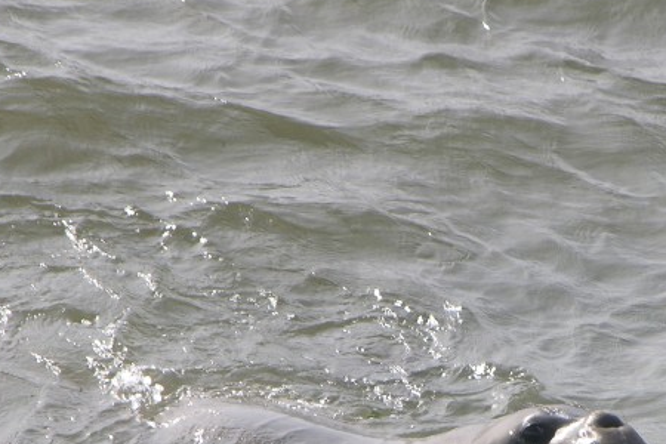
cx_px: 576
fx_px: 12246
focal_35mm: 662
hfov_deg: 3.1
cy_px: 451
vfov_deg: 2.1
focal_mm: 71.2
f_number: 4.7
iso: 50
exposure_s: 1/203
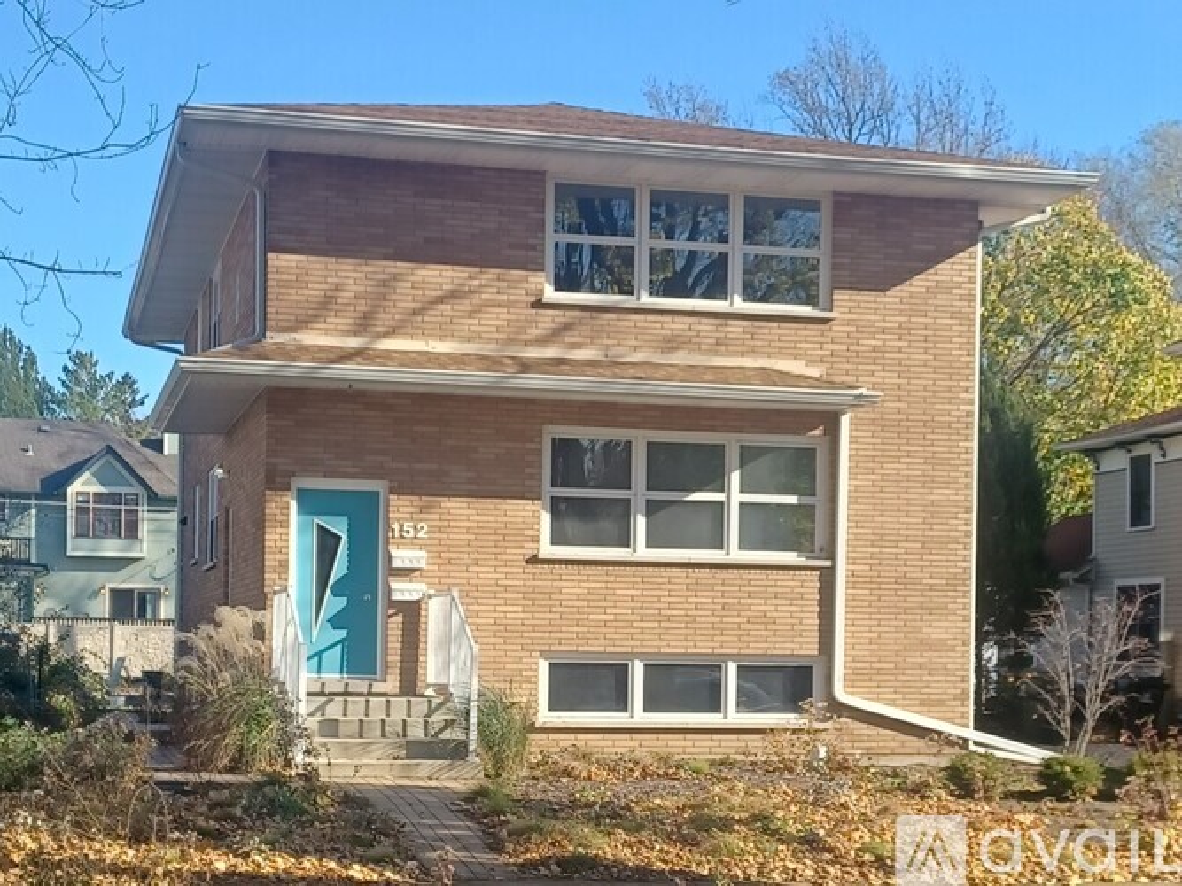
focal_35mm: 25
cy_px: 443
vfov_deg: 54.9
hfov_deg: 69.4
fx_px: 853
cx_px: 591
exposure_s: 1/207
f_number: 1.8
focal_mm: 4.6
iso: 32
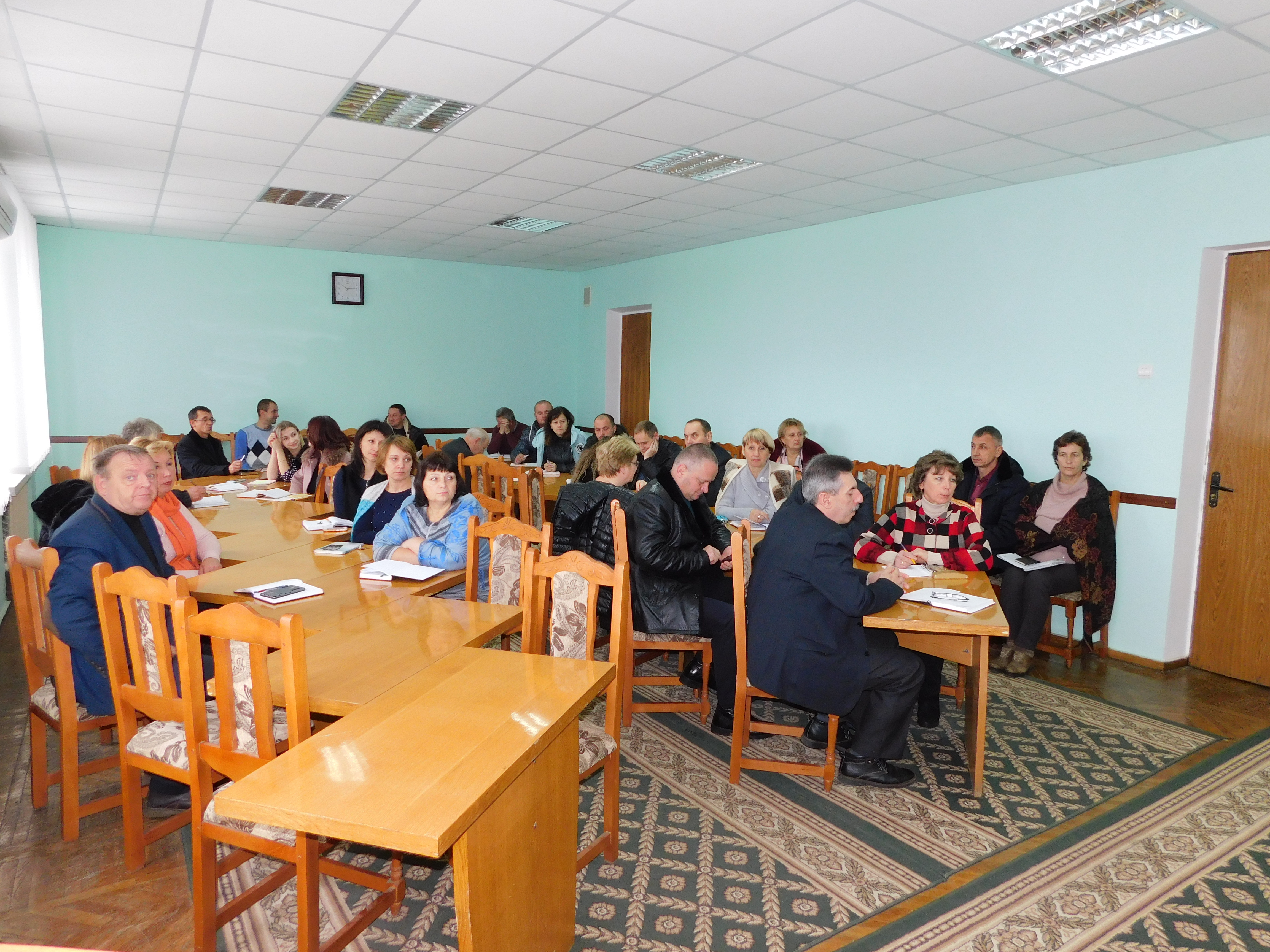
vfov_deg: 58.9
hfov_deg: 73.9
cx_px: 635
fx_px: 844
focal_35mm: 23
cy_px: 476
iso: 250
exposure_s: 1/30
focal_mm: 4
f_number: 3
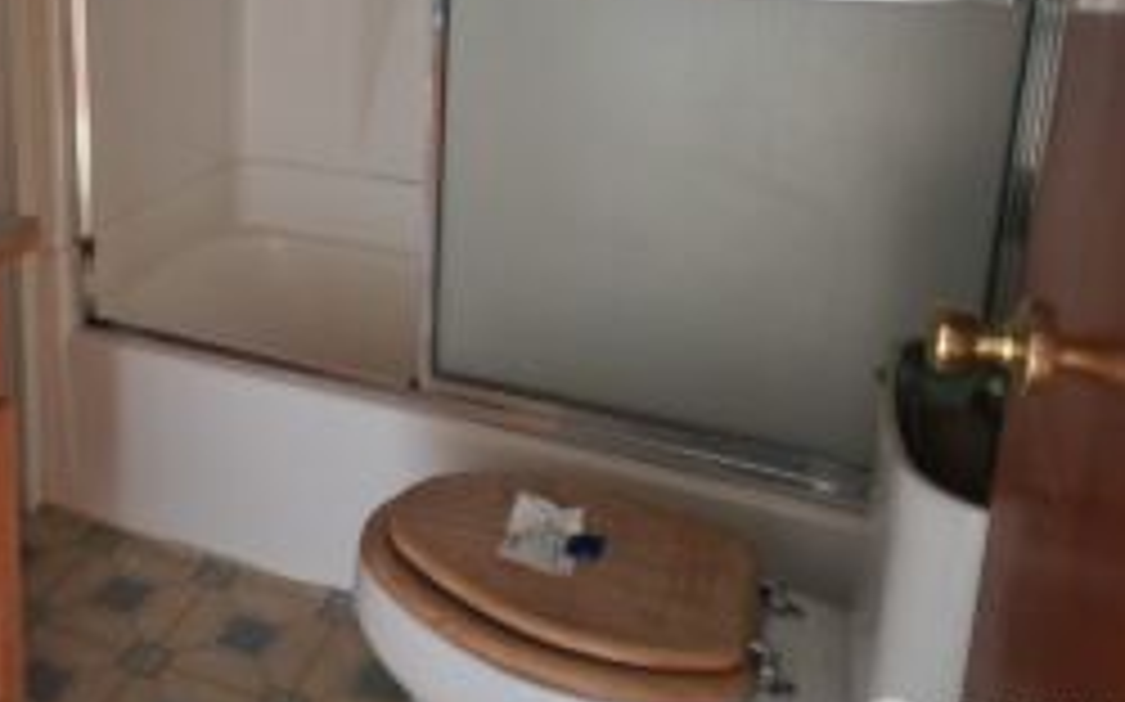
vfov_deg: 31.5
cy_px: 99
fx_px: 1195
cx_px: 252
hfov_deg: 48.1
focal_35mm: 39
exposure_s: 1/10
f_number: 1.8
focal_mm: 5.4
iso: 1250
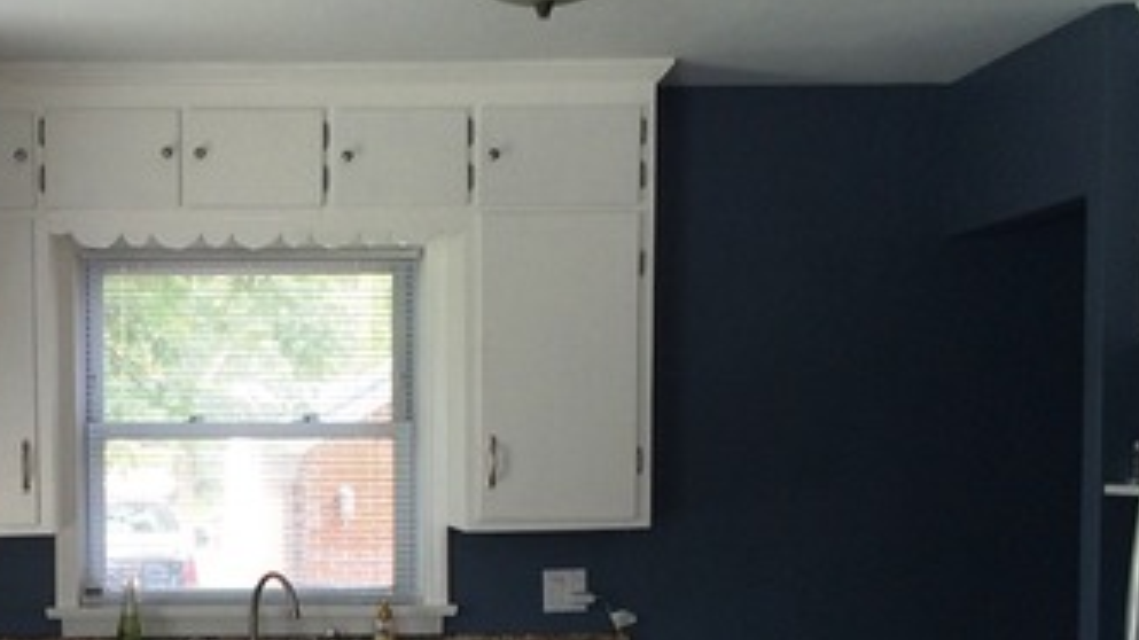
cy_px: 592
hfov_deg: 33.3
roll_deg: +1.0
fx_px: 1842
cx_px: 224
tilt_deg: -4.2
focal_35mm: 61
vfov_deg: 19.3
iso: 50
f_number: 2.2
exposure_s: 1/60
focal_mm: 4.15
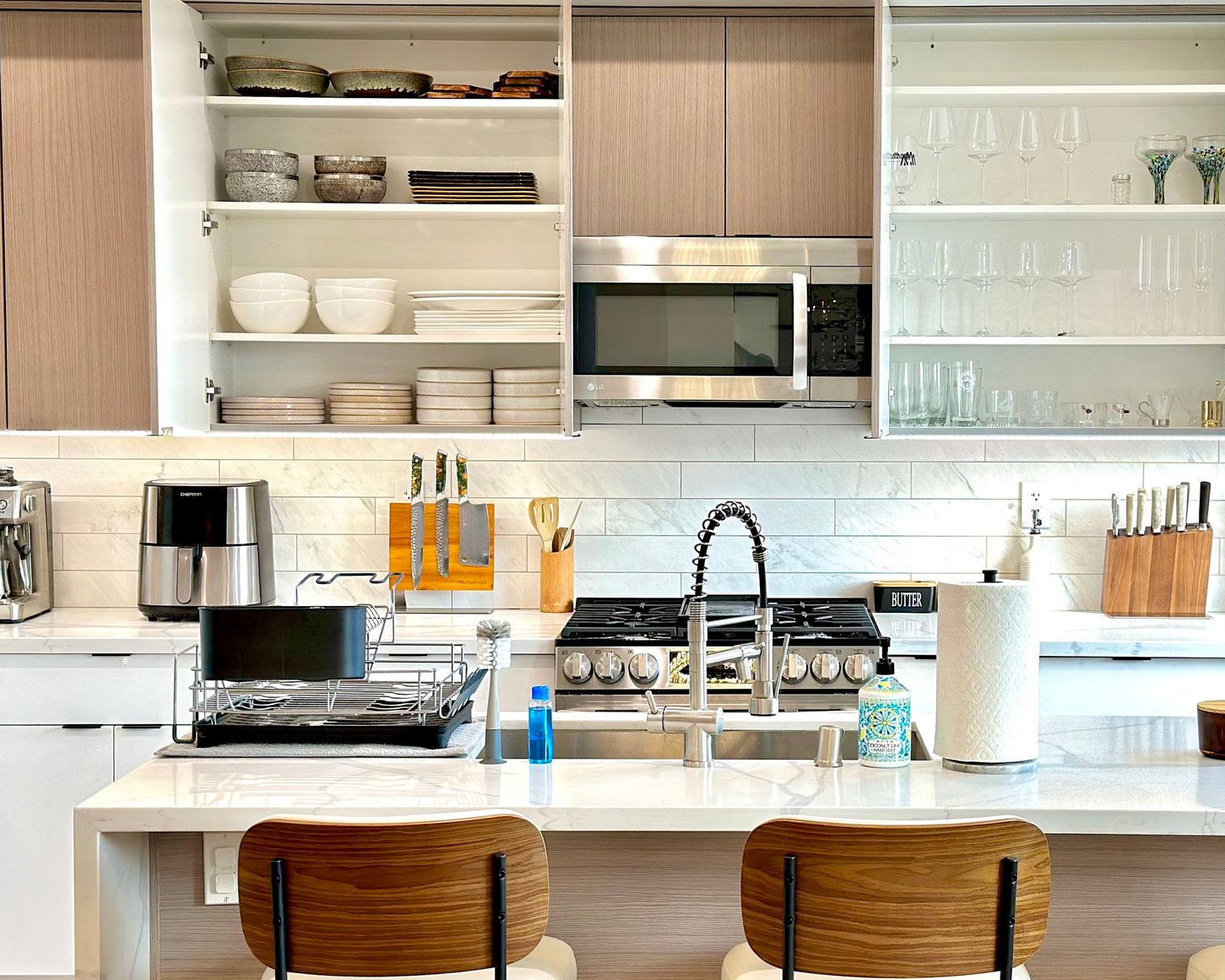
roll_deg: -0.3
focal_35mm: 62
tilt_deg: -3.6
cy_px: 490
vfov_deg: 24.6
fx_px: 2248
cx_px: 730
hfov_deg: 30.4
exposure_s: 1/60
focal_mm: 6.86
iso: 100
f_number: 1.78
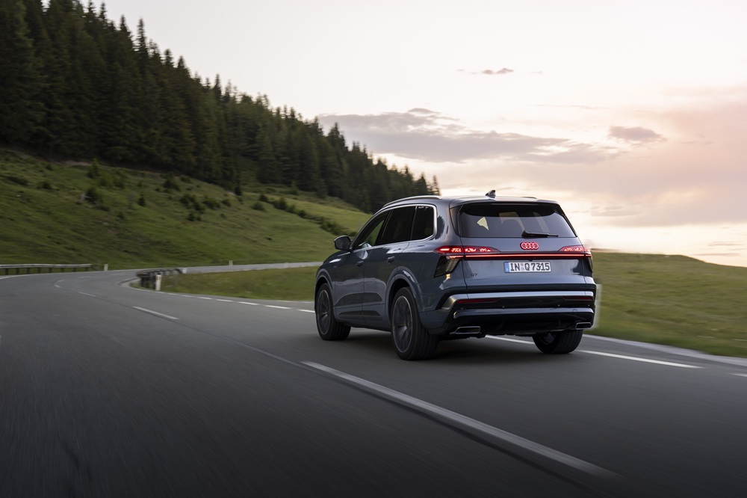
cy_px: 249
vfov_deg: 29.8
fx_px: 933
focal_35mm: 45
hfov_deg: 43.6
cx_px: 374
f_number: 5.6
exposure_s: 1/20
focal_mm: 45
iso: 500
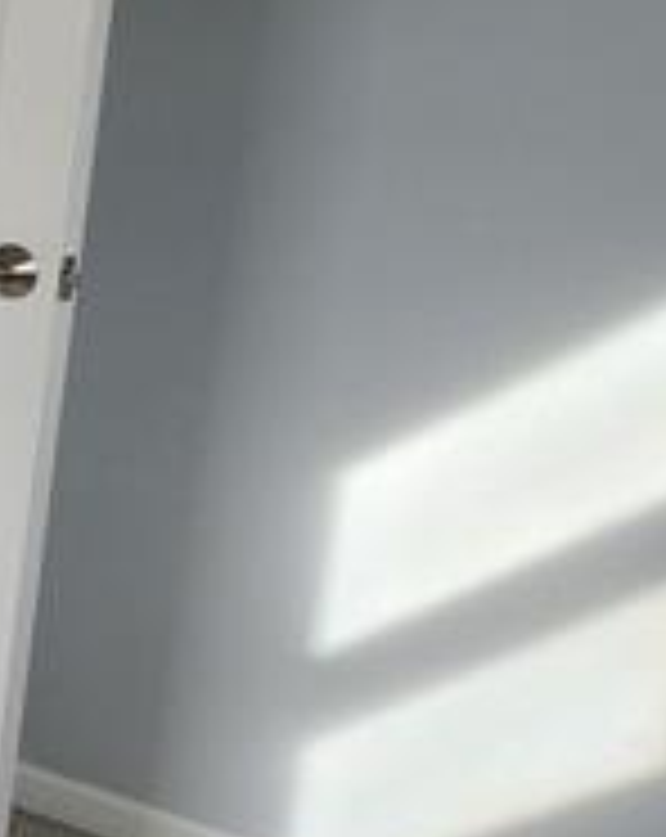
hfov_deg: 13.0
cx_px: -1125
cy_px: 166
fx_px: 1730
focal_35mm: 70
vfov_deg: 26.7
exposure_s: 1/120
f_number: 2.2
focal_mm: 2.2
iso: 50
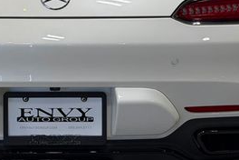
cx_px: 53
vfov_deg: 11.2
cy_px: 12
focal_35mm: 121
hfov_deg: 16.8
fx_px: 803
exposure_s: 1/615
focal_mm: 6.76
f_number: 1.78
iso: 64
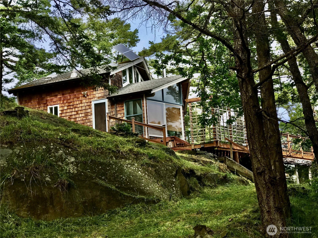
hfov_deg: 33.8
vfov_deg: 25.7
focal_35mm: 57
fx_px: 524
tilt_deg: +13.9
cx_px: 159
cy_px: 119
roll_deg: +2.6
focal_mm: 6.6
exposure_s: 1/206
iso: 20
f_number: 2.8
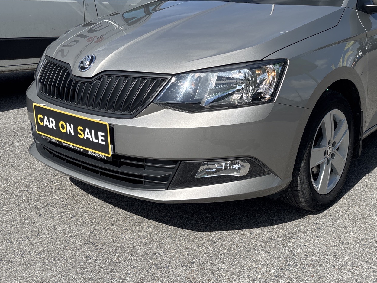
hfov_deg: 45.8
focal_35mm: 40
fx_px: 436
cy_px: 85
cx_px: 262
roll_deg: -0.3
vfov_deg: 35.5
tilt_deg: -12.4
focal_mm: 5.96
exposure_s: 1/3650
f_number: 1.6
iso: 50
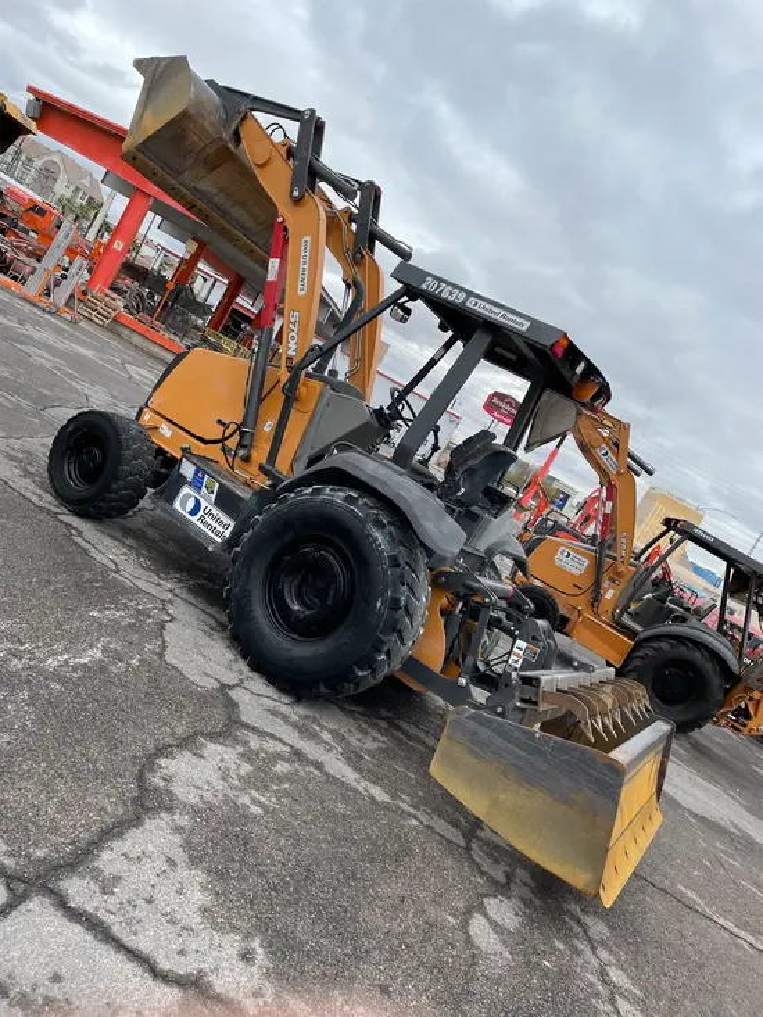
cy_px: 508
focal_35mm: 26
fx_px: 764
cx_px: 382
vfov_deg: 67.3
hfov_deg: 53.1
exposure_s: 1/1304
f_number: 1.6
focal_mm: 4.2
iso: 50
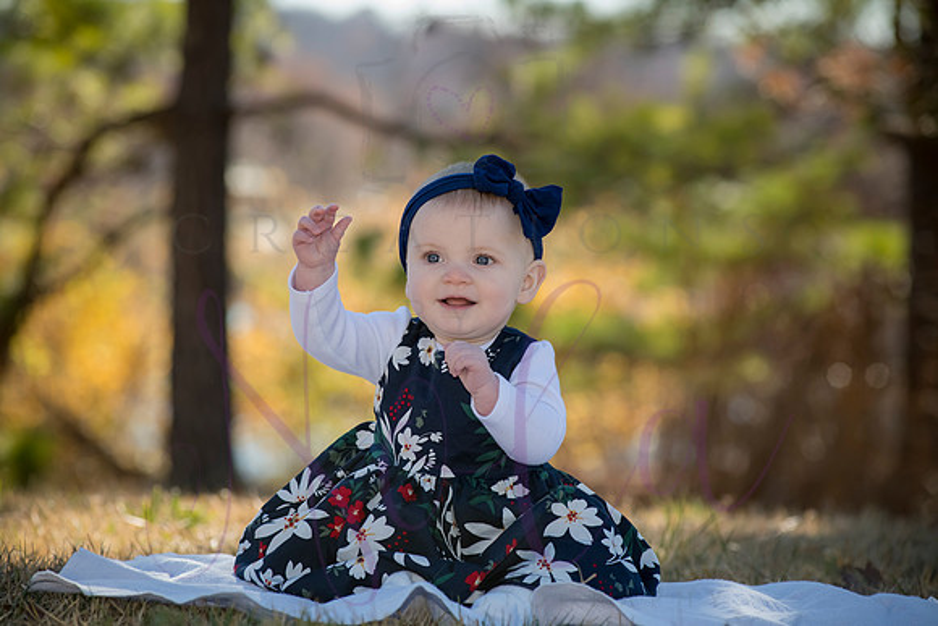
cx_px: 469
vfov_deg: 9.5
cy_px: 313
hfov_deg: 14.2
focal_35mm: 145
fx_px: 3779
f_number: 5.6
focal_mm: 145
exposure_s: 1/640
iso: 400
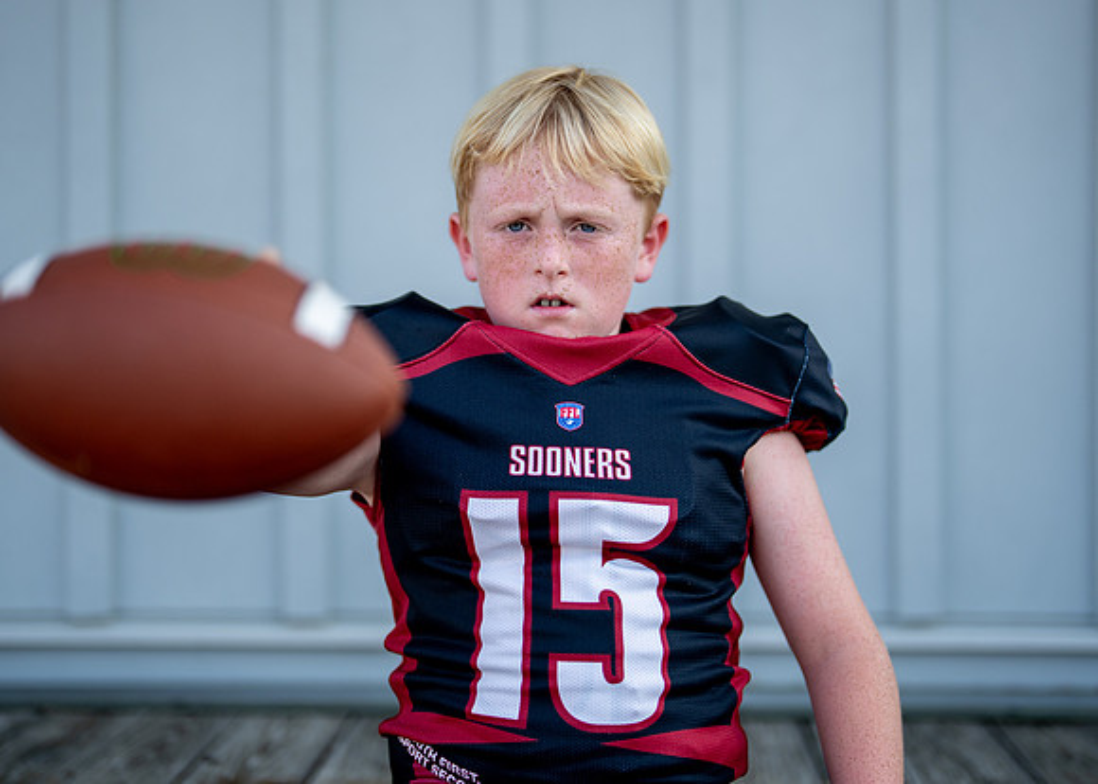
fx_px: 1784
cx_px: 559
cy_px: 366
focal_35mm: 57
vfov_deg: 24.8
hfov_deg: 34.2
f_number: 1.2
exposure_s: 1/2000
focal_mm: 50
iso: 100
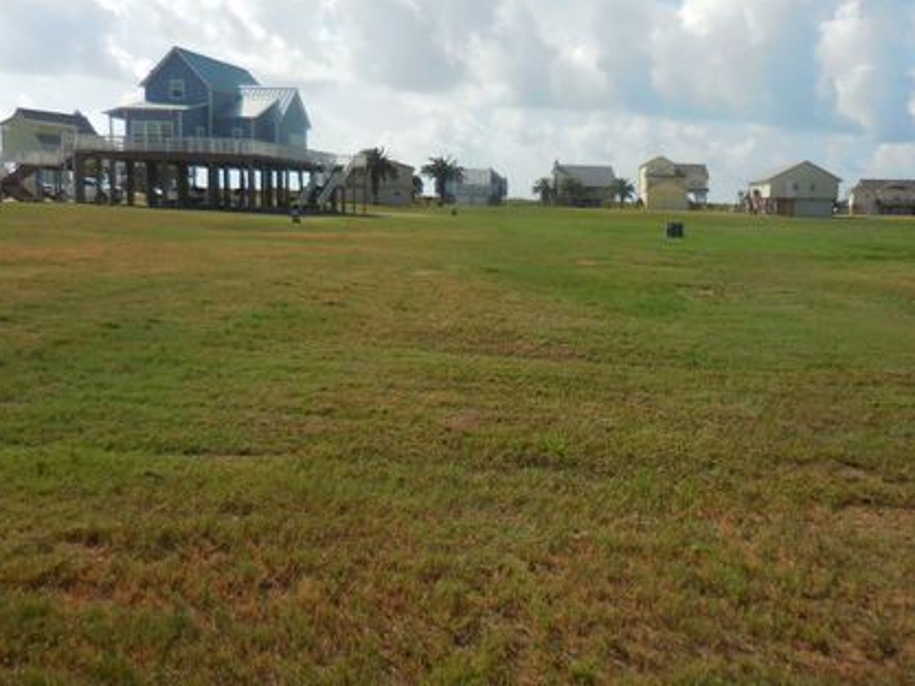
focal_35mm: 30
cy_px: 290
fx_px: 793
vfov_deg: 46.7
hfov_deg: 59.7
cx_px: 520
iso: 125
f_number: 6.6
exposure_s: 1/640
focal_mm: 4.5
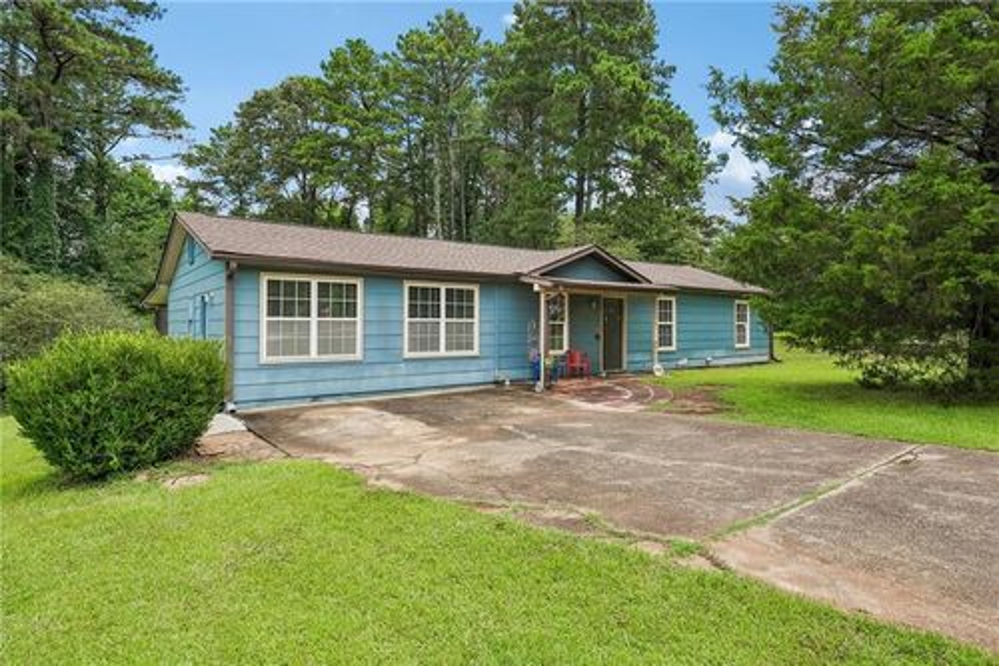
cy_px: 333
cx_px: 500
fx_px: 555
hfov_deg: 84.0
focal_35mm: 20
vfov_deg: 61.9
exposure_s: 1/1250
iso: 800
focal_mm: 20
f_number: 8
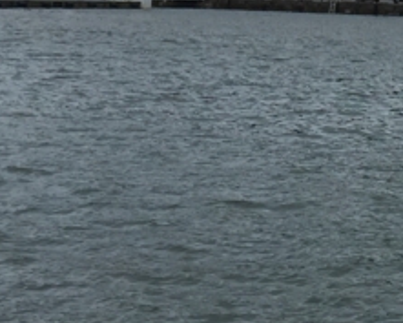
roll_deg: -2.7
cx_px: 429
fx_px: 1563
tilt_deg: +14.3
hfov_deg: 14.4
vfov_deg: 10.9
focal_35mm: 131
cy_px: -299
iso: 32
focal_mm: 4.15
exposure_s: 1/2475
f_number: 2.2
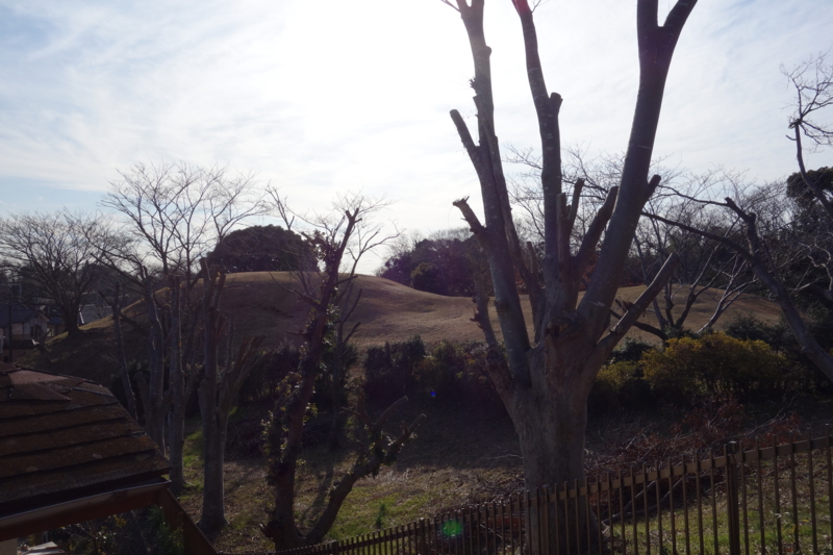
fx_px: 648
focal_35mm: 28
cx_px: 416
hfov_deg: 65.5
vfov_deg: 46.4
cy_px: 278
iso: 125
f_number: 6.3
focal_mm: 10.4
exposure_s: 1/800
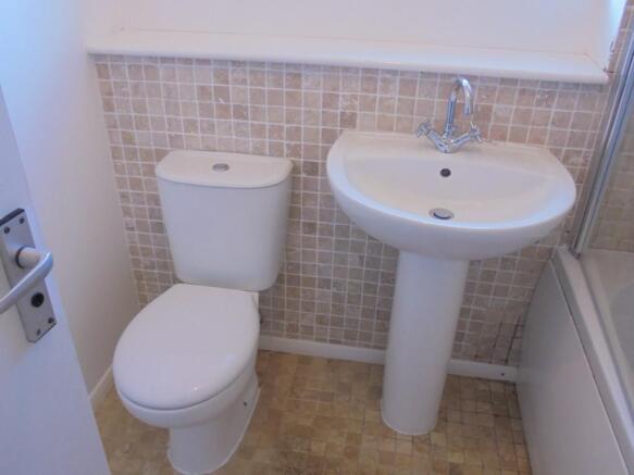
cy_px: 238
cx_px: 317
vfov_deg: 48.2
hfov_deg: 61.7
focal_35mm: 29
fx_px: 531
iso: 250
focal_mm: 5.3
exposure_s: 1/30
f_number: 3.7
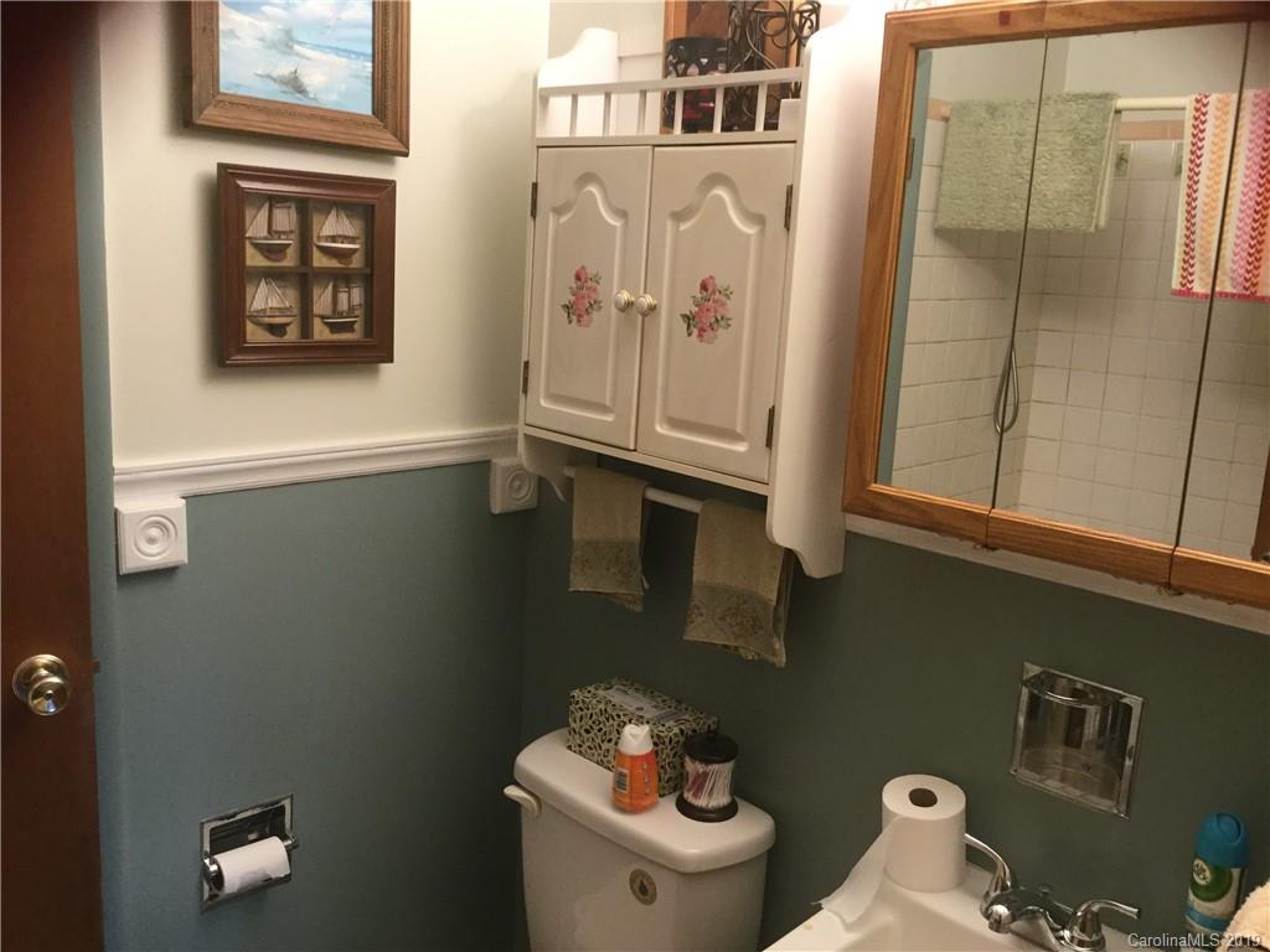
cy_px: 476
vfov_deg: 45.4
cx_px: 635
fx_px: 1137
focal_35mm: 31
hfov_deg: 58.4
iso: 100
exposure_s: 1/30
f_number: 2.4
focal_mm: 3.3
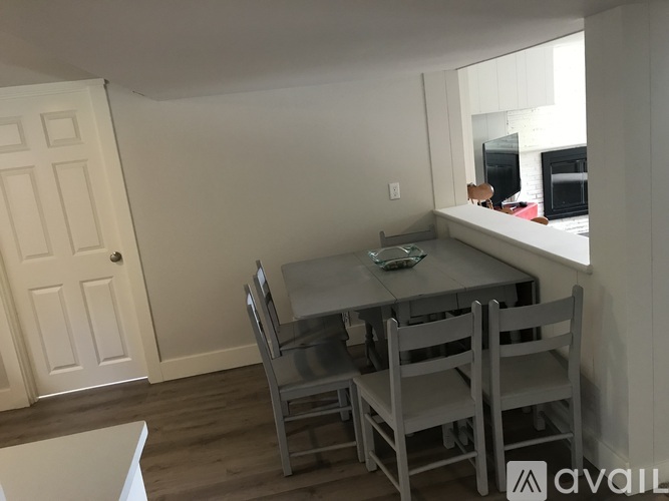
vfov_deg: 49.7
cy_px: 250
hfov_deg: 63.5
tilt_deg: -12.0
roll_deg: +6.8
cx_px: 334
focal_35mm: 28
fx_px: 541
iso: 100
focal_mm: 3.99
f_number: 1.8
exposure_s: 1/15
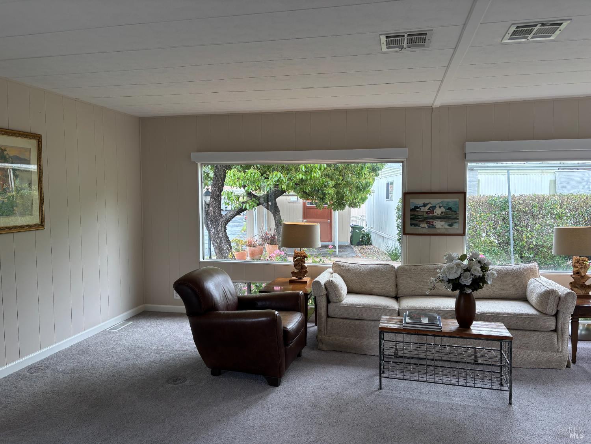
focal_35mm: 26
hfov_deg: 67.3
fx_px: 444
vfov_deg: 53.1
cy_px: 222
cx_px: 296
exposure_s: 1/150
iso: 50
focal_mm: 5.96
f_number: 1.6
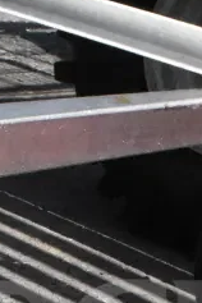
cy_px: 382
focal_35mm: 116
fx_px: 976
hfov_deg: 11.8
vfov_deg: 16.7
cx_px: 93
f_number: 22
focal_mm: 20
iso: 6400
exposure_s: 1/2000
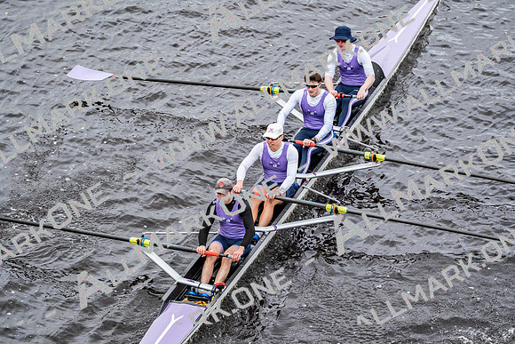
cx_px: 258
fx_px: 2862
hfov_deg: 10.3
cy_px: 172
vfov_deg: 6.9
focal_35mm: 200
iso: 400
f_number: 2.8
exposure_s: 1/2000
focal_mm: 200
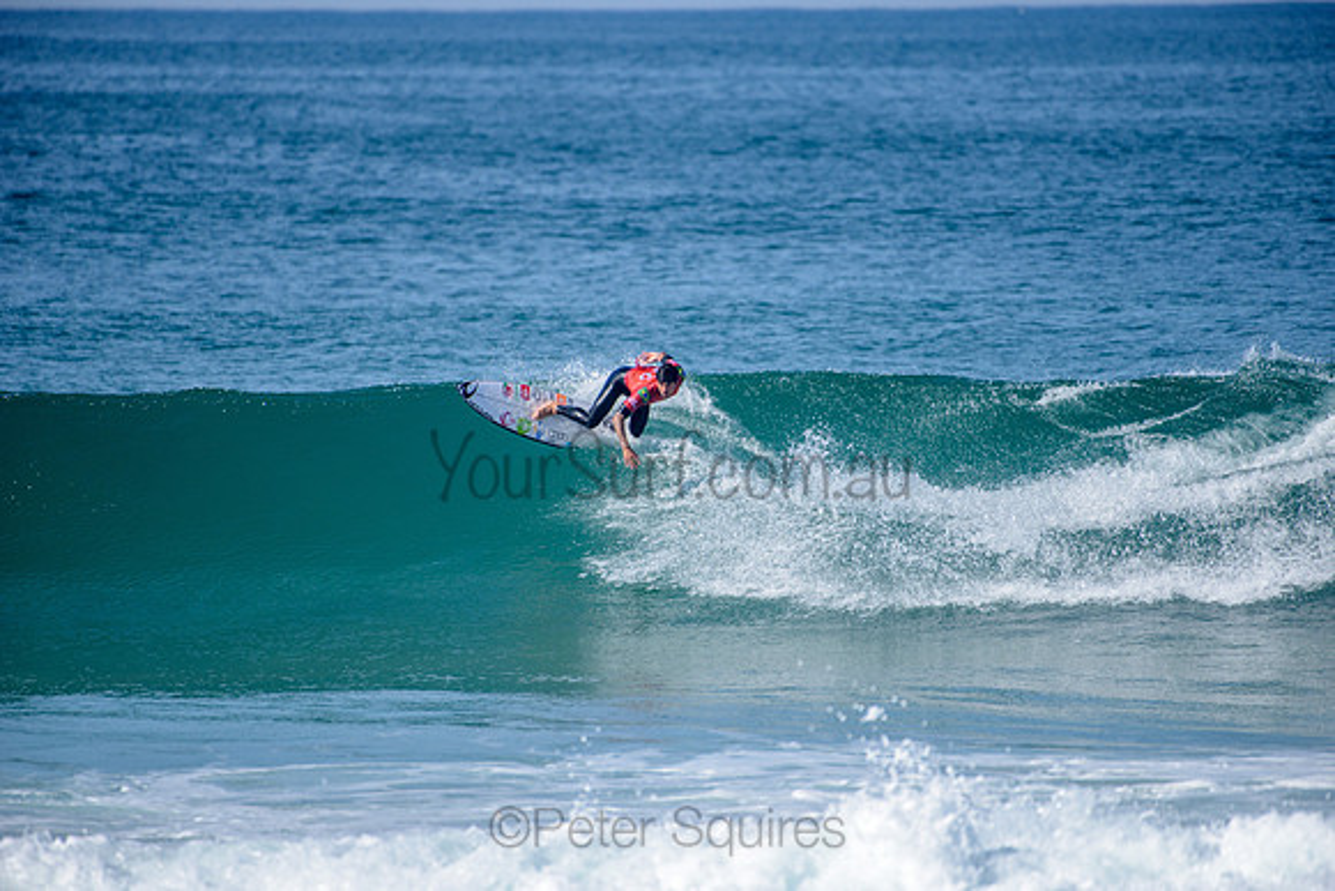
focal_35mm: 500
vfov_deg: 2.8
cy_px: 446
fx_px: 18545
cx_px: 668
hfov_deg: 4.1
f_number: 5.6
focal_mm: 500
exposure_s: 1/2000
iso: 160
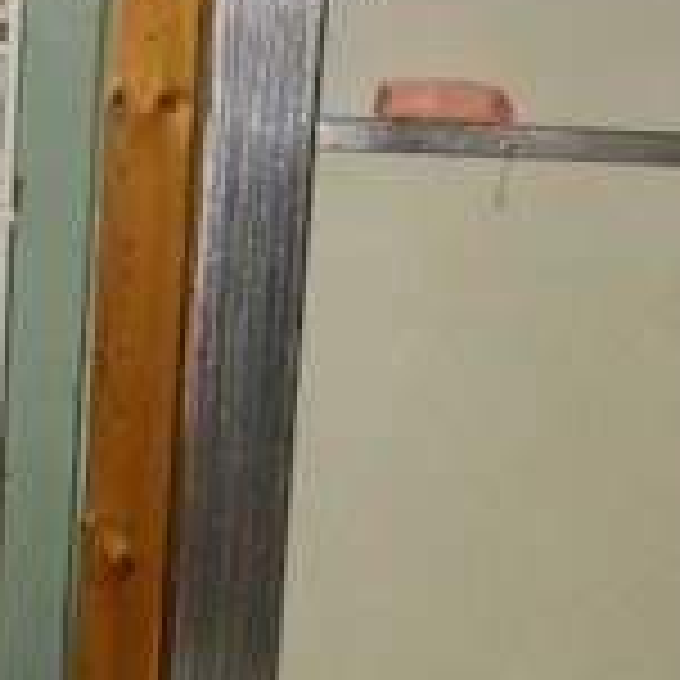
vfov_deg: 16.6
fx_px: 2334
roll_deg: -2.9
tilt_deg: -14.0
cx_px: -41
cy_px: 293
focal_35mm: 105
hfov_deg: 16.2
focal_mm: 3.99
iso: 50
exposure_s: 1/16
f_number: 1.8
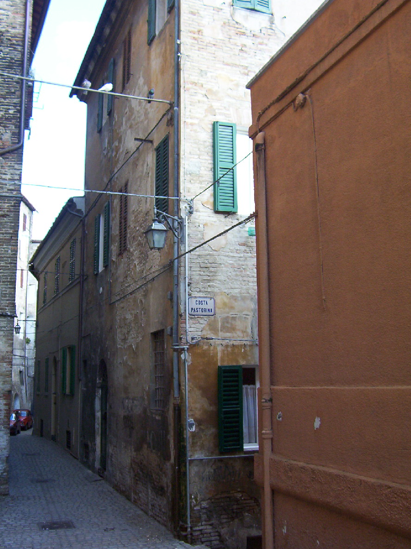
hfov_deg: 39.7
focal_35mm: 36
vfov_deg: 51.4
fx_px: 570
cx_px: 206
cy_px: 274
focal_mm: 5.54
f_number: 2.76
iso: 100
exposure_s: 1/169
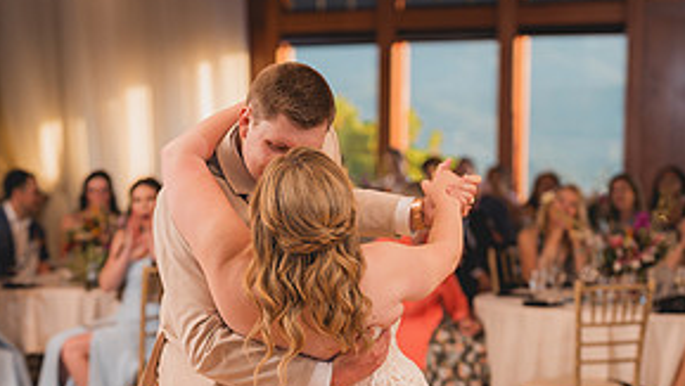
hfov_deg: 20.2
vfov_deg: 11.4
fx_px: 1908
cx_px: 201
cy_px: 404
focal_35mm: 105
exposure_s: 1/250
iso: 125
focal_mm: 50
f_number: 1.8
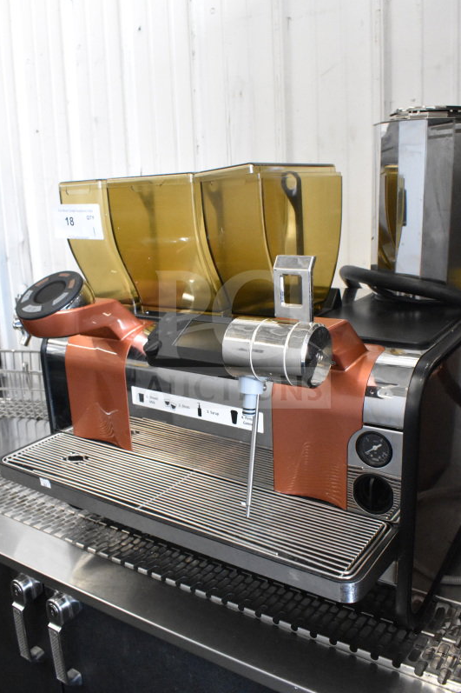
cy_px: 340
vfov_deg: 60.3
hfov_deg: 42.3
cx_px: 233
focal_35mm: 31
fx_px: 596
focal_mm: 18
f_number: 7.1
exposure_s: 1/200
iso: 6400
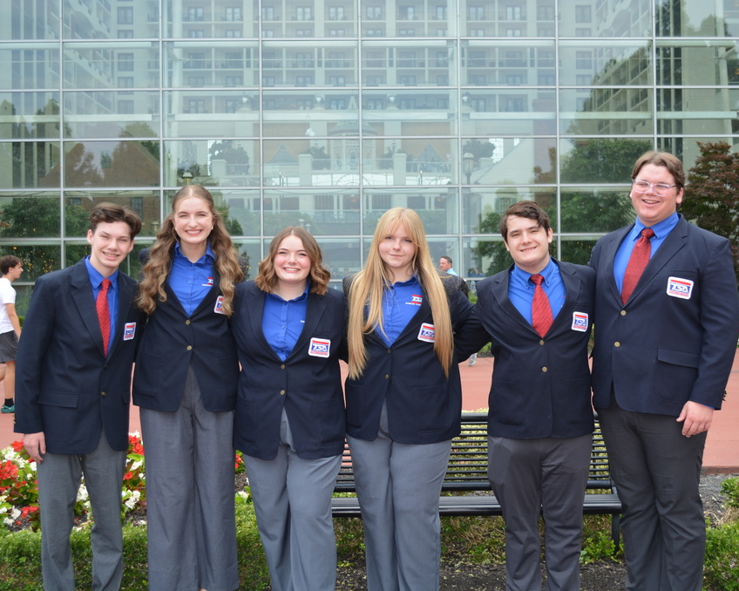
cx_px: 404
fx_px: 1115
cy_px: 297
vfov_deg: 29.7
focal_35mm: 51
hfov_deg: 36.6
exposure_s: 1/200
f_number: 4.5
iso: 160
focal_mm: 30
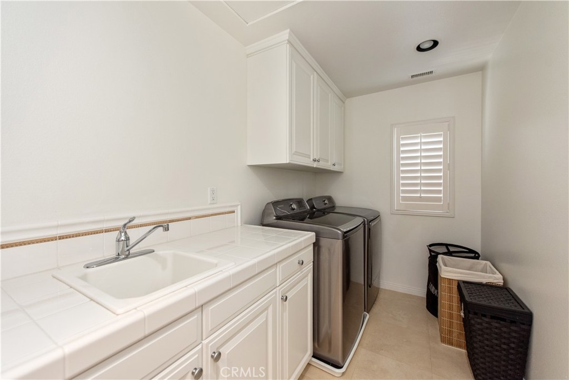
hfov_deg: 104.2
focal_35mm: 14
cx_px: 284
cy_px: 190
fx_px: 221
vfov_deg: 81.2
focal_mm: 14
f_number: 4.5
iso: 800
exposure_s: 1/80
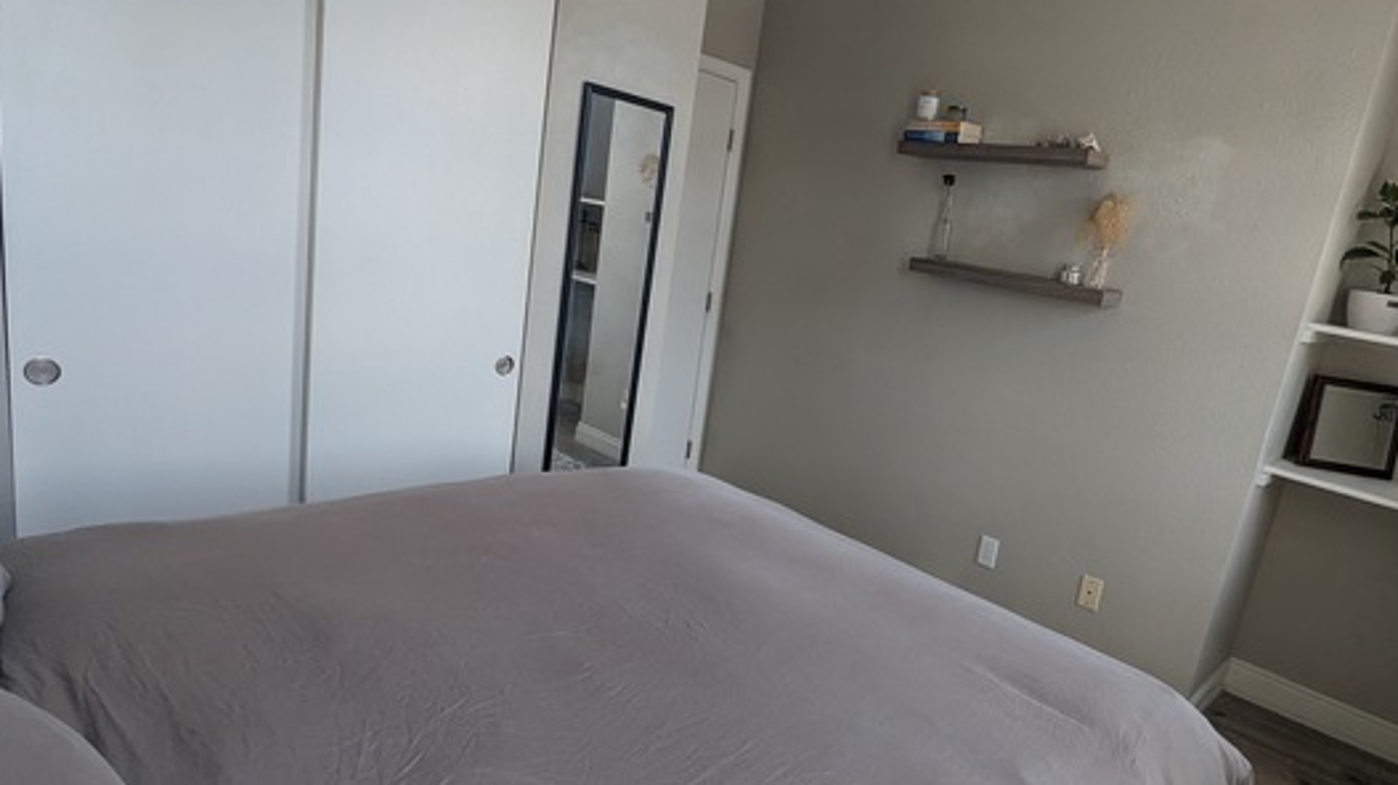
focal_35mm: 22
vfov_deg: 51.4
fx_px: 815
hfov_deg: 81.0
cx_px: 759
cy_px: 414
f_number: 2.2
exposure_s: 1/69.4
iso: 98
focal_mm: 2.35
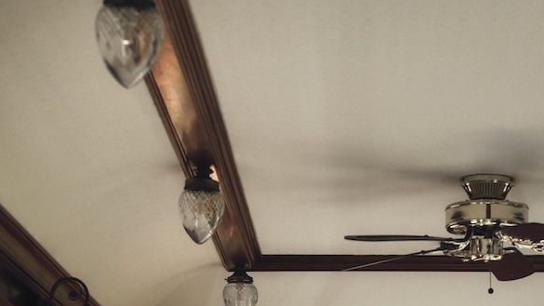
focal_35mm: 131
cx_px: 351
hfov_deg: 16.4
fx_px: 1890
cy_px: 545
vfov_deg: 8.9
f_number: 4
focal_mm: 55
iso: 640
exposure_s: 1/160
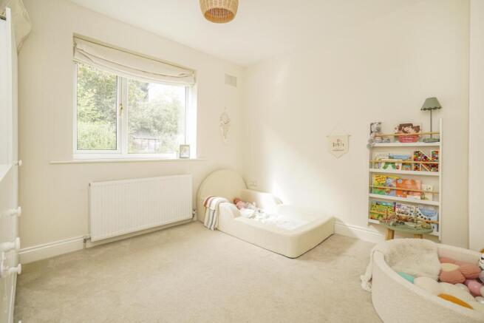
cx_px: 242
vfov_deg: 73.8
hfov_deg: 96.7
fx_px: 215
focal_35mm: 16
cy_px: 162
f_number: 8
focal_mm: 16
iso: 400
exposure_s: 1/20
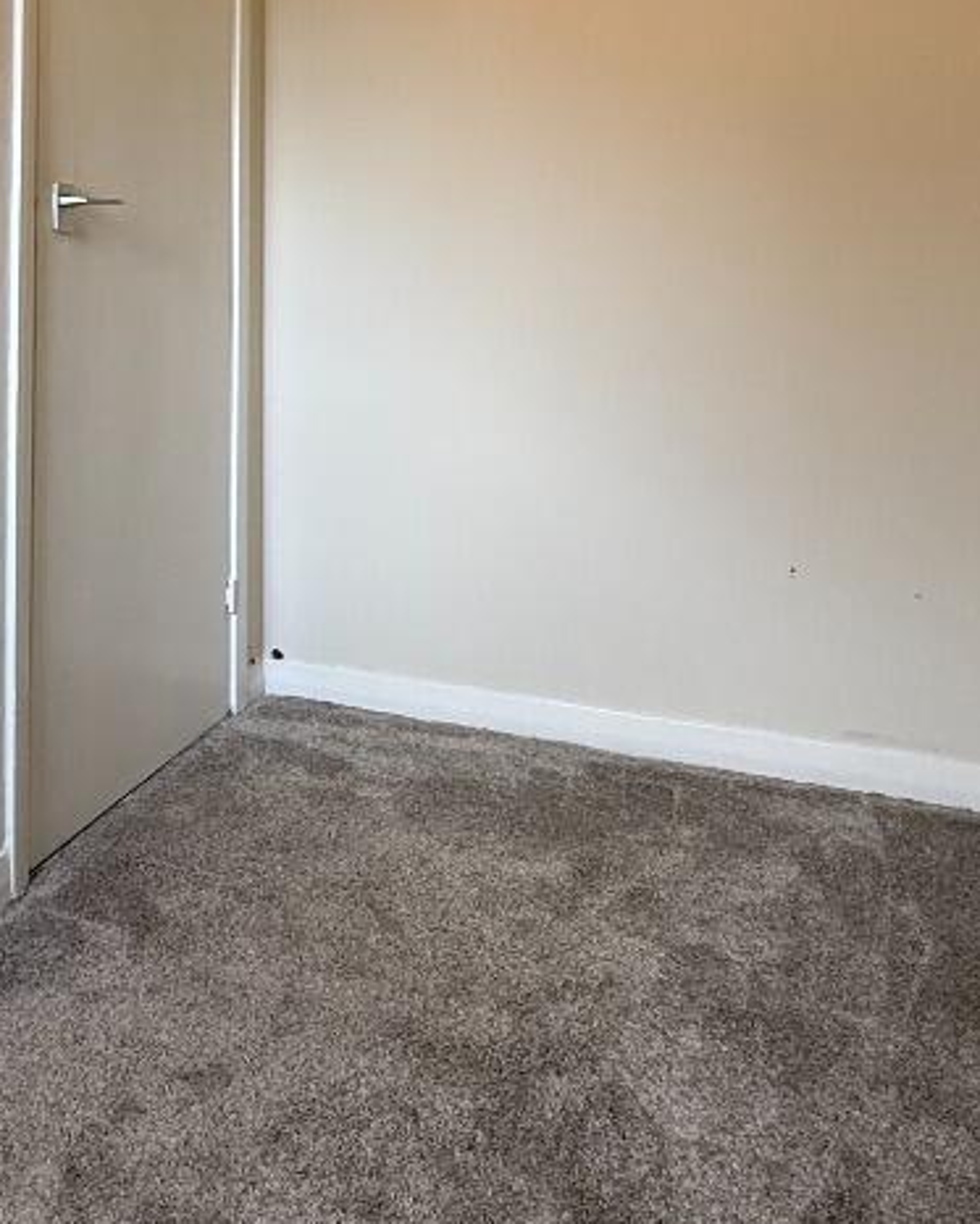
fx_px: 1087
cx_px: 368
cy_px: 244
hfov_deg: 48.1
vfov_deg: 54.7
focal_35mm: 30
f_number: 2.2
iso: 160
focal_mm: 2.22
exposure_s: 1/100
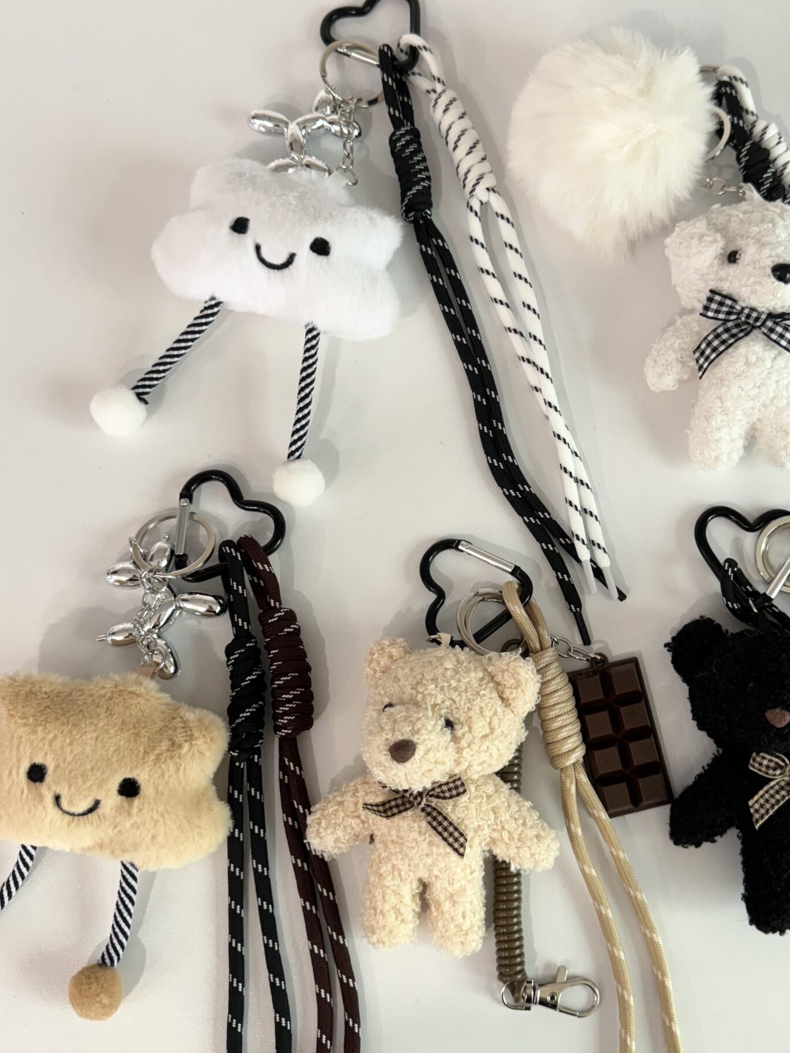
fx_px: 1035
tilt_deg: -76.7
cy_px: 495
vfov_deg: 53.9
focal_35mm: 34
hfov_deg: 41.5
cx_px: 492
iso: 160
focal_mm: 6.76
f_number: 1.78
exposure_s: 1/100
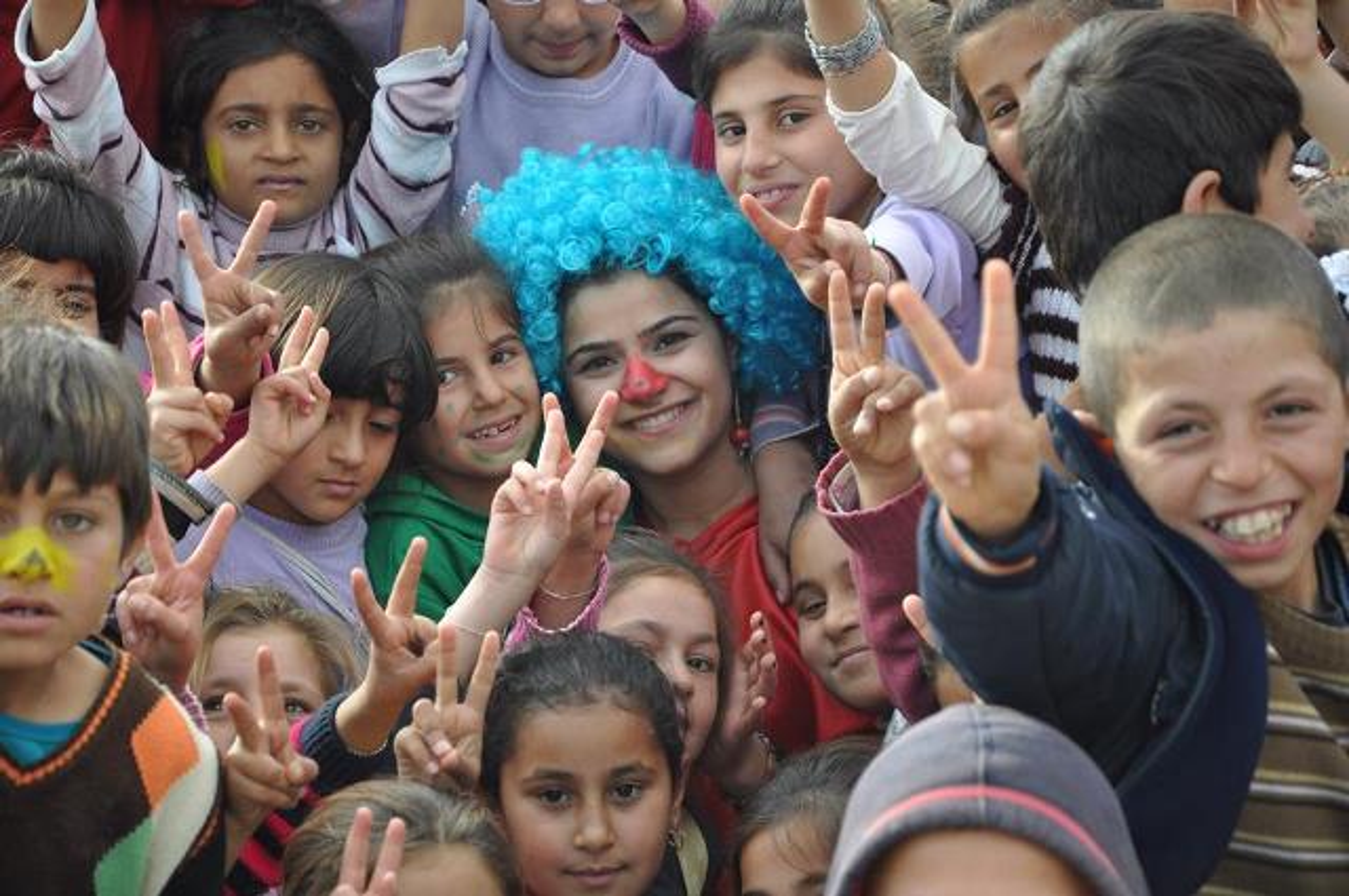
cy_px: 448
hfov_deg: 14.0
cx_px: 674
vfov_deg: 9.3
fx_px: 5501
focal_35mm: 147
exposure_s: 1/160
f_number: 6.3
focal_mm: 98
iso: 200
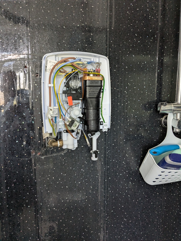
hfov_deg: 51.4
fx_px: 188
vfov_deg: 65.3
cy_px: 120
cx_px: 90
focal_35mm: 27
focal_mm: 4.38
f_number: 1.73
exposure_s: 1/99.9
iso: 284
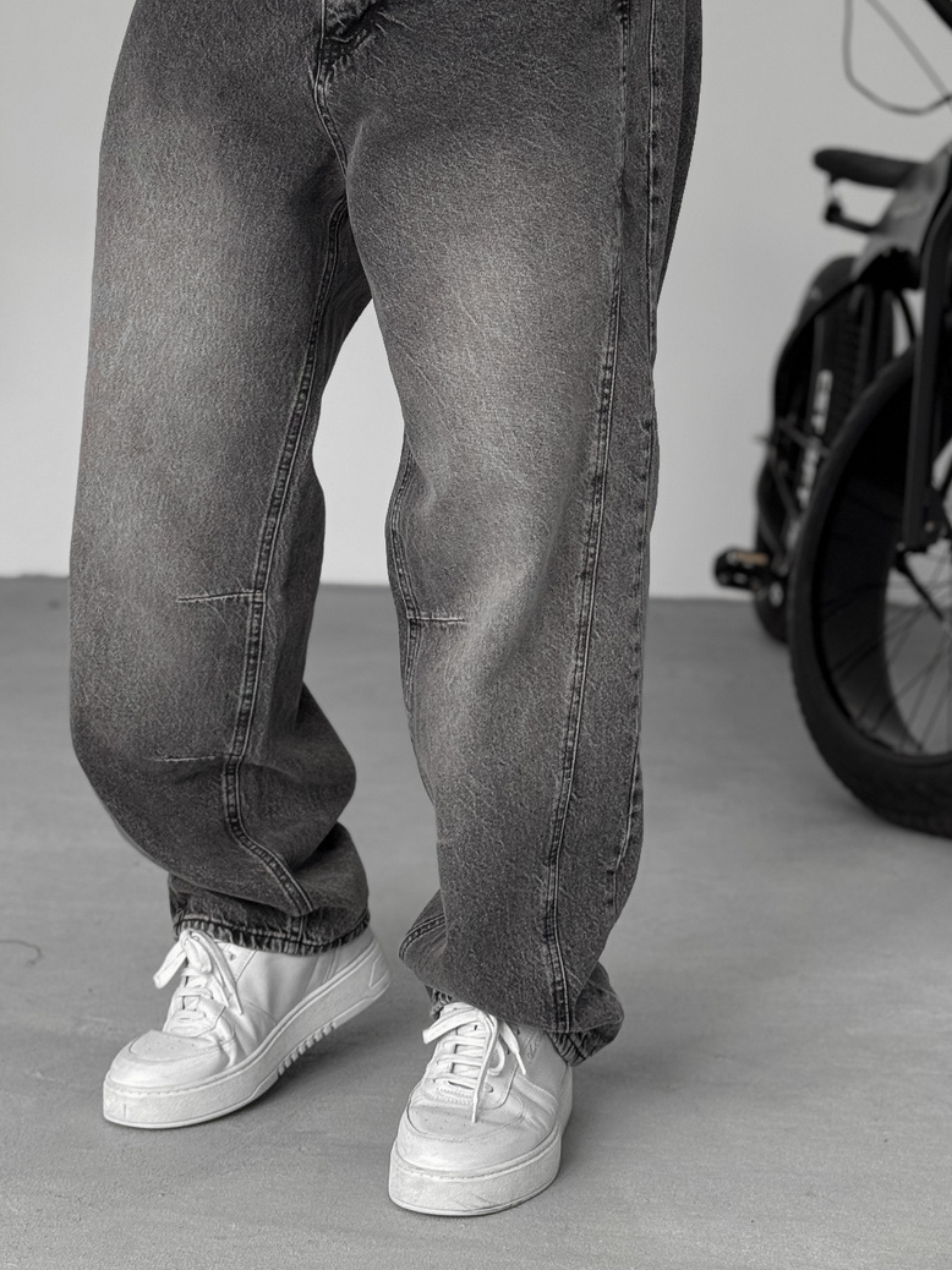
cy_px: 294
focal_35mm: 74
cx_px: 396
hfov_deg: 19.9
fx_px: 2715
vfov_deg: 26.0
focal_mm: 6.76
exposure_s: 1/60
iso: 100
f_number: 1.8
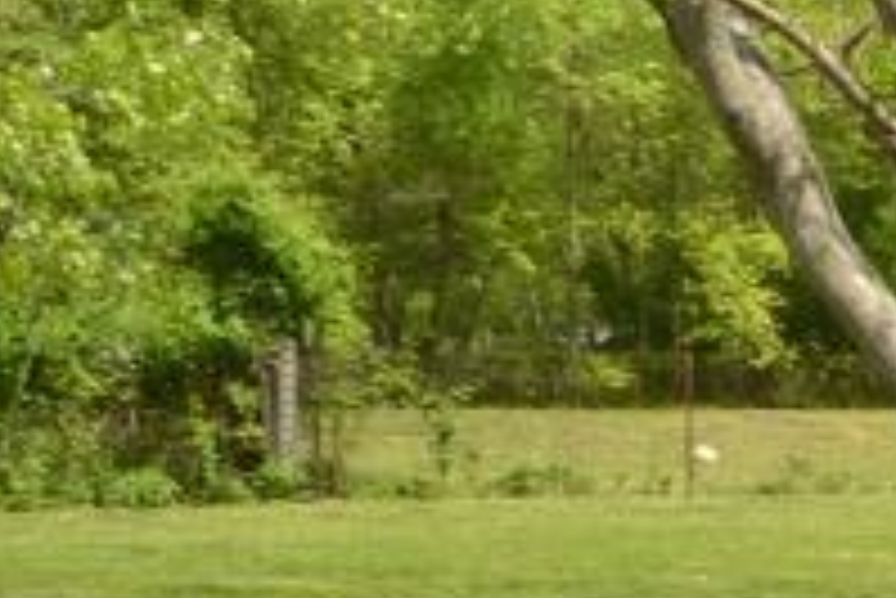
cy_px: 499
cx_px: 2787
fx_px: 2814
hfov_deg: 10.8
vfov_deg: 12.1
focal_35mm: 113
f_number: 7.1
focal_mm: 10
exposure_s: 1/200
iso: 100
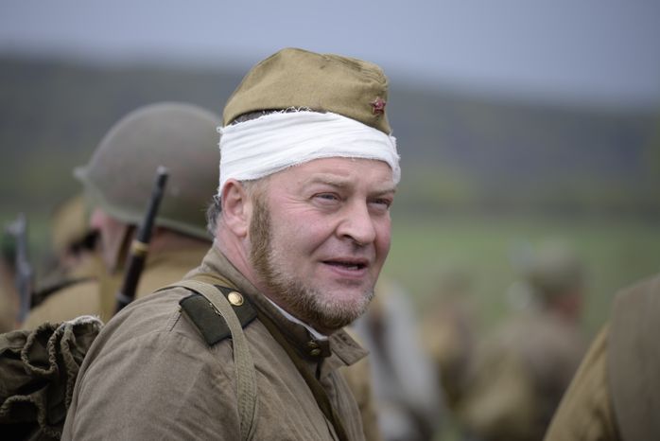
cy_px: 220
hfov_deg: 10.3
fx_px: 3668
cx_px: 330
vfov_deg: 6.9
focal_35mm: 200
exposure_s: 1/320
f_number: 4.5
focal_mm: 200
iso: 140
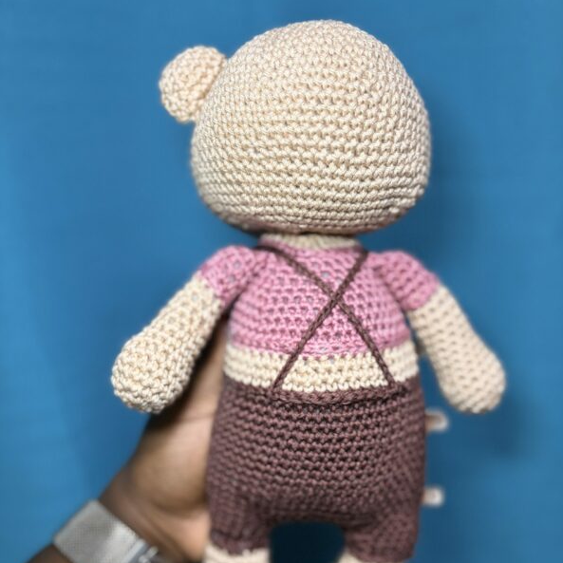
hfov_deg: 52.5
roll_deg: +4.3
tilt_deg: -17.7
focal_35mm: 31
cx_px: 284
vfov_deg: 52.3
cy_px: 330
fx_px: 570
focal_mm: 5.96
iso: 250
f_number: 1.6
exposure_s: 1/60
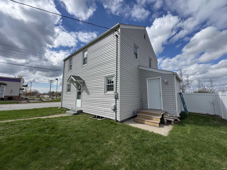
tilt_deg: +5.7
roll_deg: -0.9
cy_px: 85
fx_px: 92
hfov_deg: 102.1
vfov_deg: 85.7
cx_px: 114
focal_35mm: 14
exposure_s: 1/2584
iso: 50
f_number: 2.2
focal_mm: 2.22
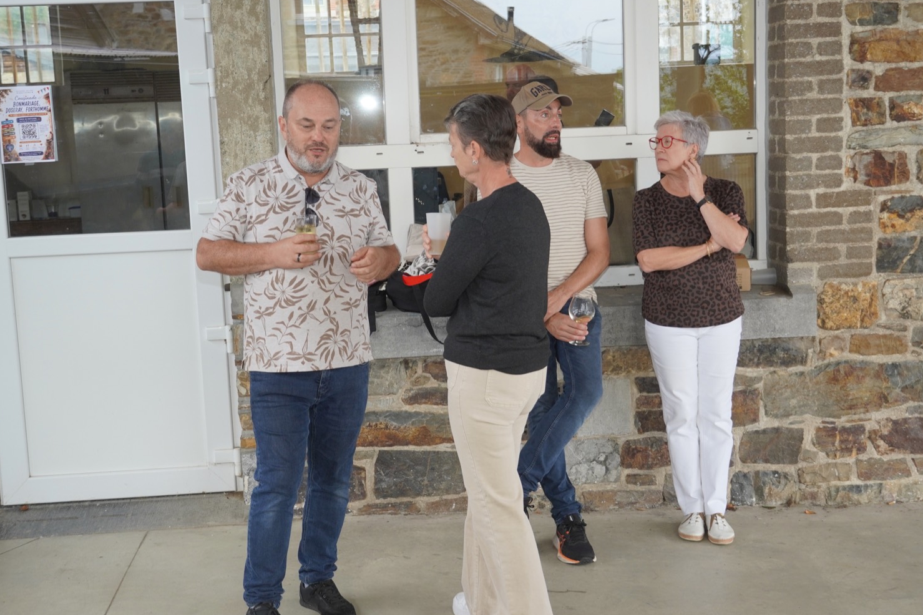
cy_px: 303
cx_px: 472
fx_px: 1373
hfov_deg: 37.2
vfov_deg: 25.3
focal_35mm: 54
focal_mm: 33
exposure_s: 1/160
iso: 400
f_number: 4.5
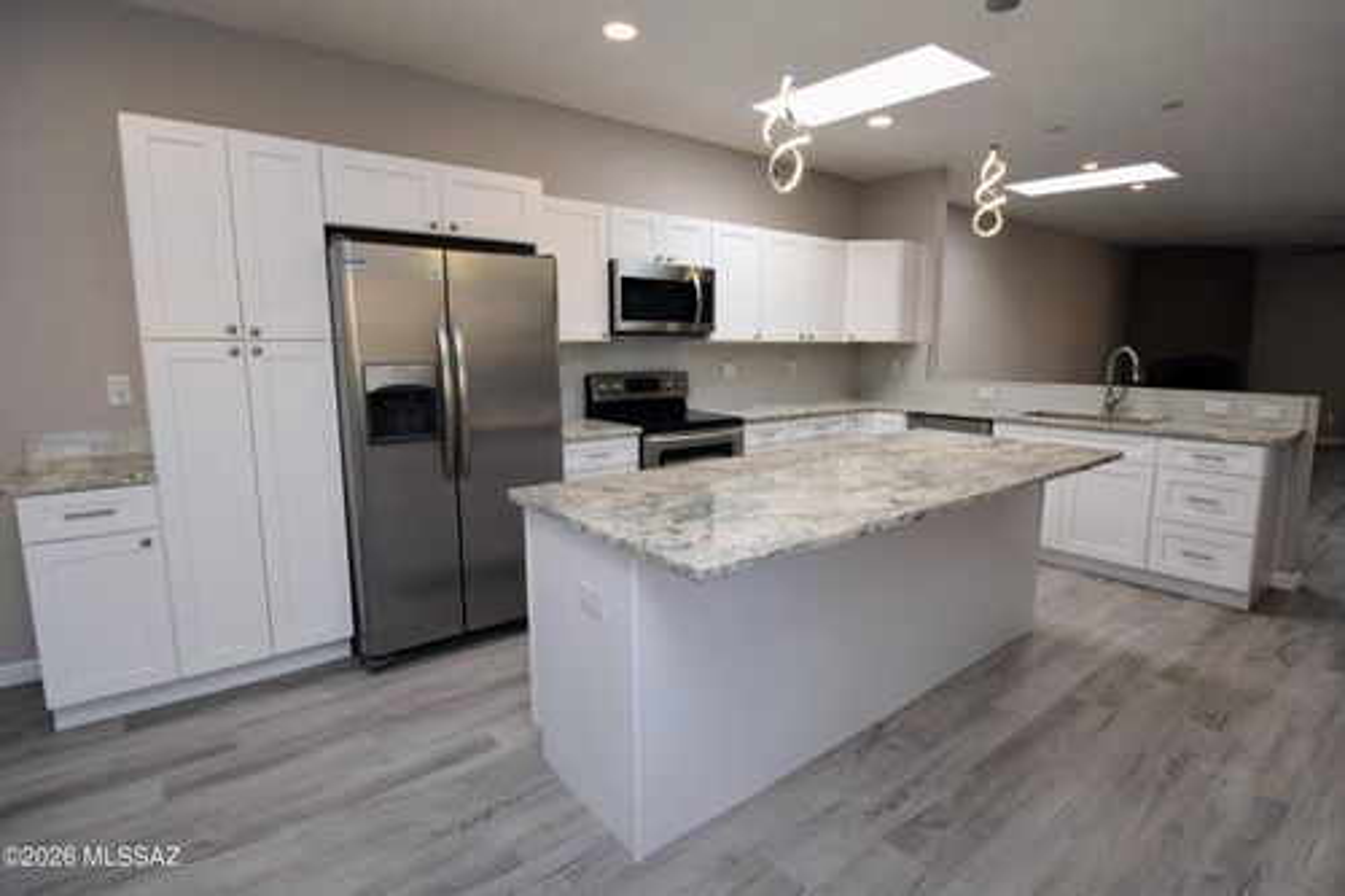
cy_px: 448
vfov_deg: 67.3
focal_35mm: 18
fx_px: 672
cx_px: 672
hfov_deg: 90.0
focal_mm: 12
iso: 400
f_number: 5.6
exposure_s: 1/125
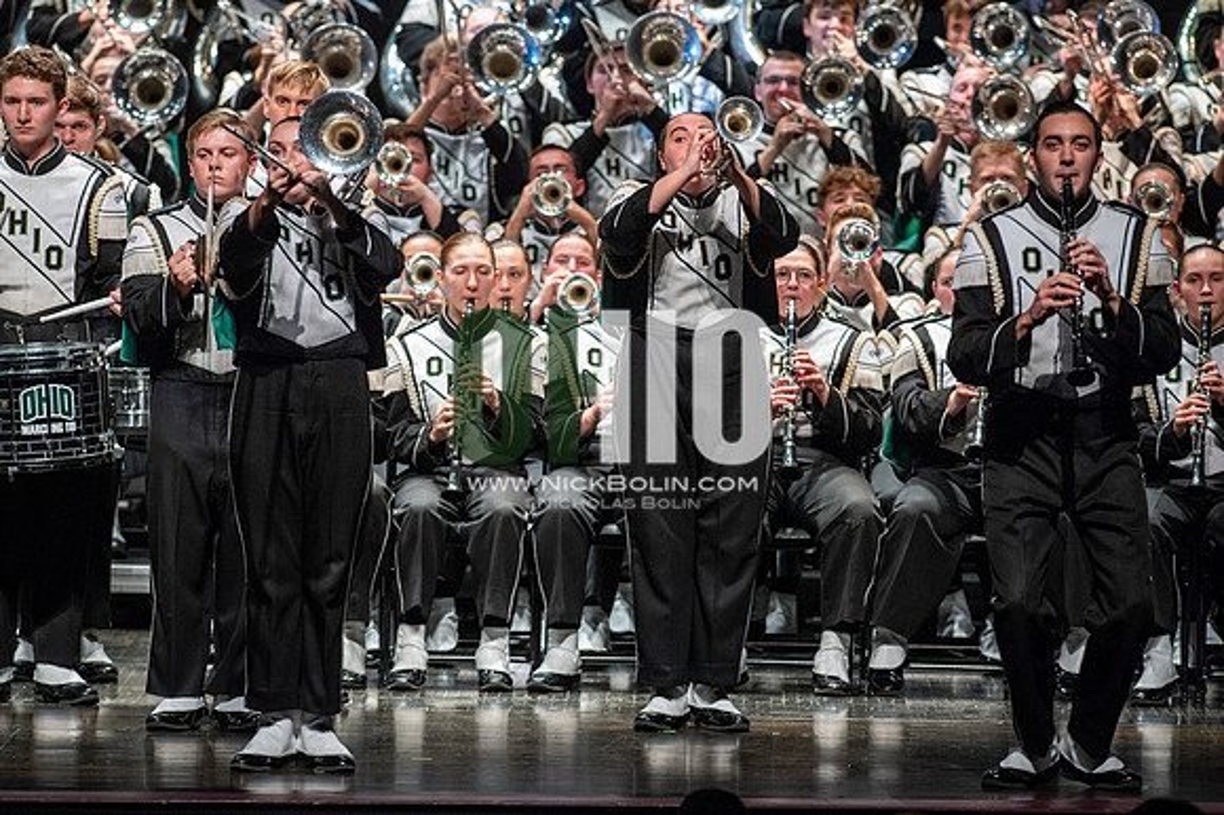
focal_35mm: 300
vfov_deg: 4.6
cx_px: 612
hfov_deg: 6.9
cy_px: 408
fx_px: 10194
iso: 5000
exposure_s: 1/400
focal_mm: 300
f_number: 5.6
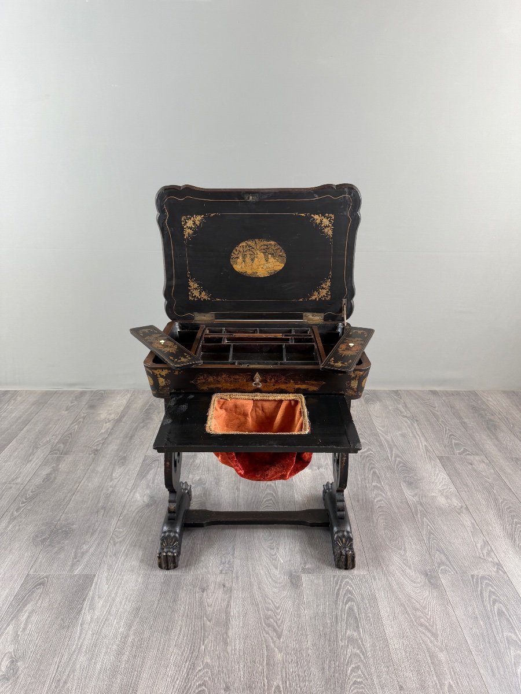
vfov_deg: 71.6
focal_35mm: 24
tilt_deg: -20.4
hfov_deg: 56.8
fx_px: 482
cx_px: 260
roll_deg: -0.4
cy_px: 347
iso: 100
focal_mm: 6.76
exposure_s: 1/50
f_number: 1.78
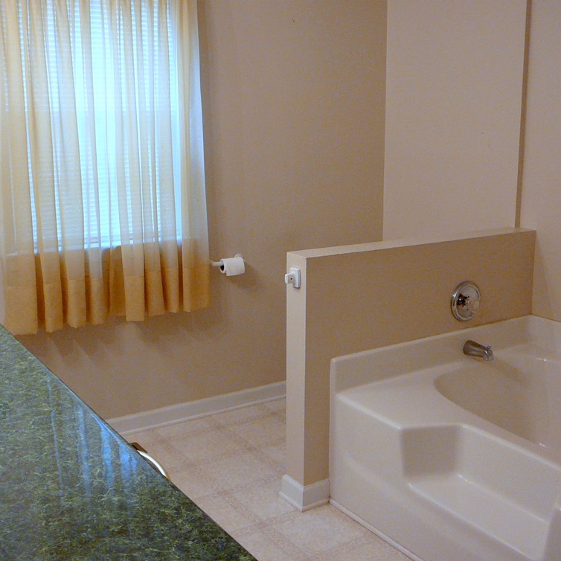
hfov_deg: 39.9
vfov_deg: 40.0
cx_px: 325
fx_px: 770
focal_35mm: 42
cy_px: 283
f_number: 2.8
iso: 200
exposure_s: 1/15
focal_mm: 5.2
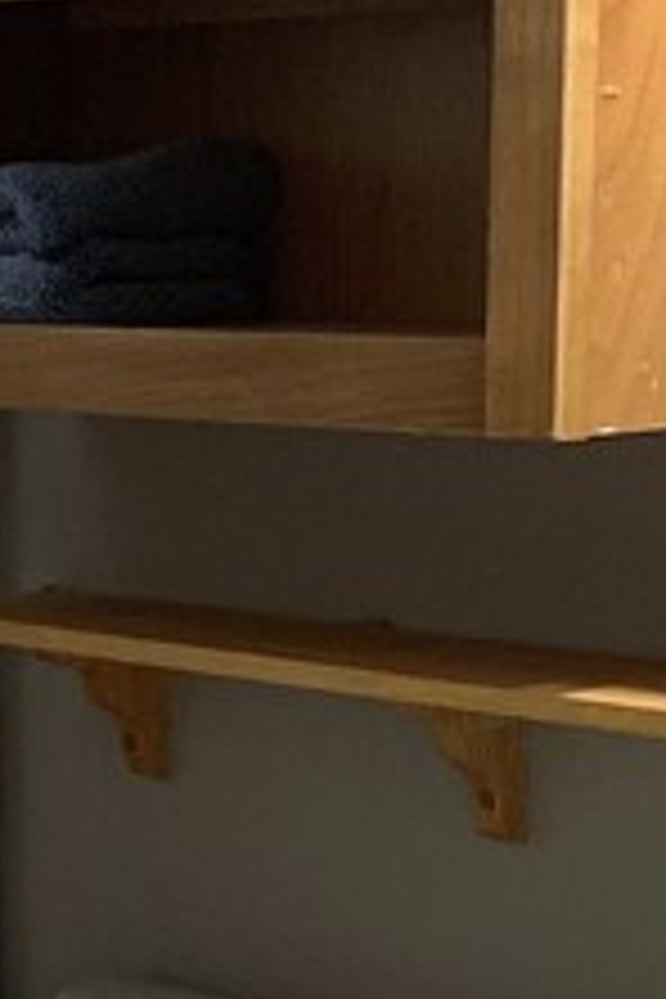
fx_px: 3468
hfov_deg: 10.9
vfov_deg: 16.2
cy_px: 927
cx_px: 36
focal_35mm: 125
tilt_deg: -11.5
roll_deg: +0.2
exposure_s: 1/60
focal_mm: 4.25
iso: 320
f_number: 1.8
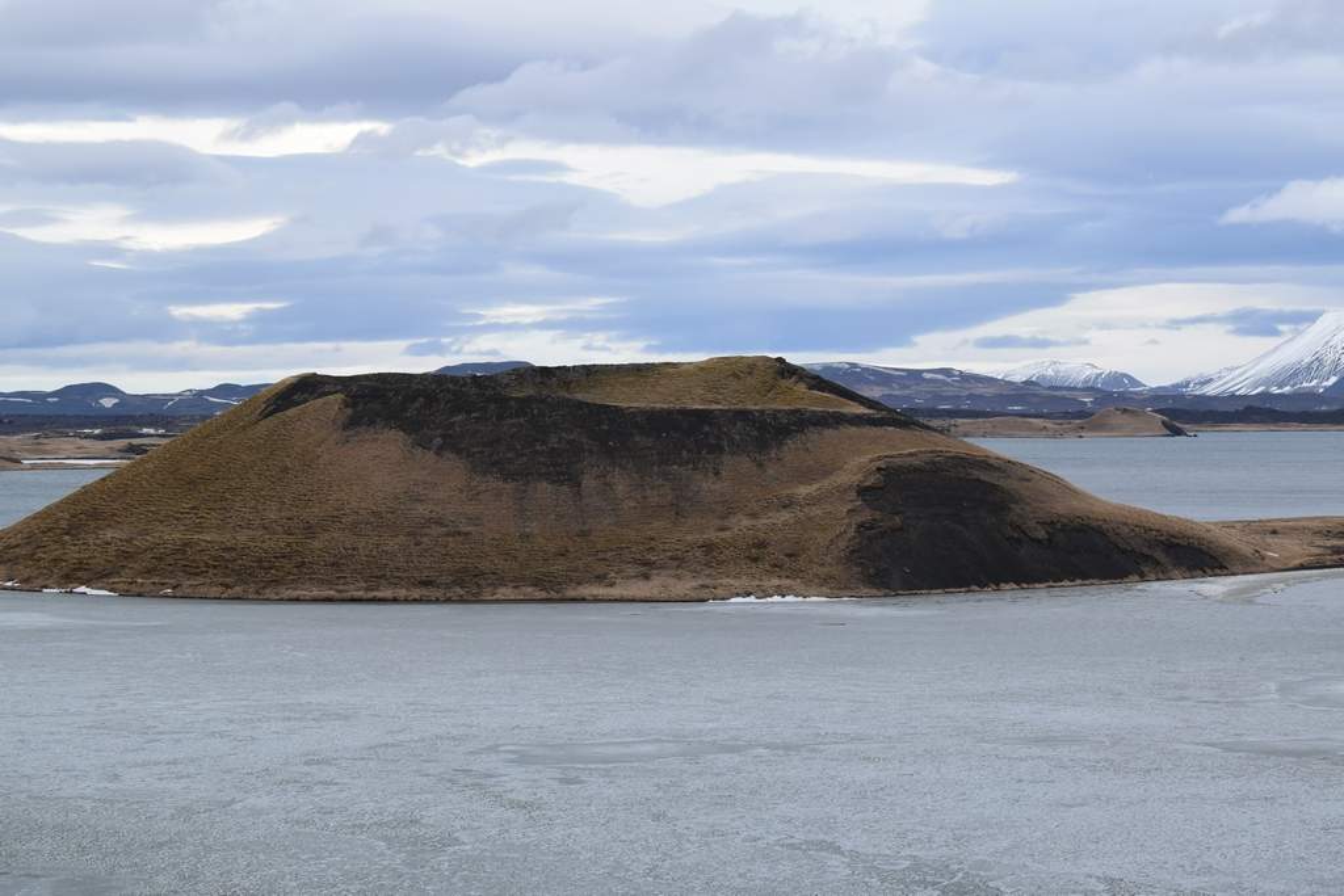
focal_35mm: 82
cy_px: 448
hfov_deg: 24.6
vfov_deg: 16.6
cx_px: 672
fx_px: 3080
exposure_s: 1/320
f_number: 9
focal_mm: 55
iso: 200
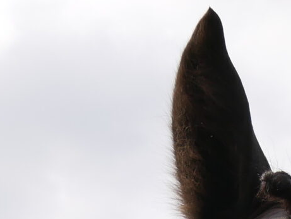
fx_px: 1959
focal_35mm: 233
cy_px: 556
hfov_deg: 8.4
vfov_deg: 6.1
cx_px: 297
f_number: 7.1
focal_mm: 21
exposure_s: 1/400
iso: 200
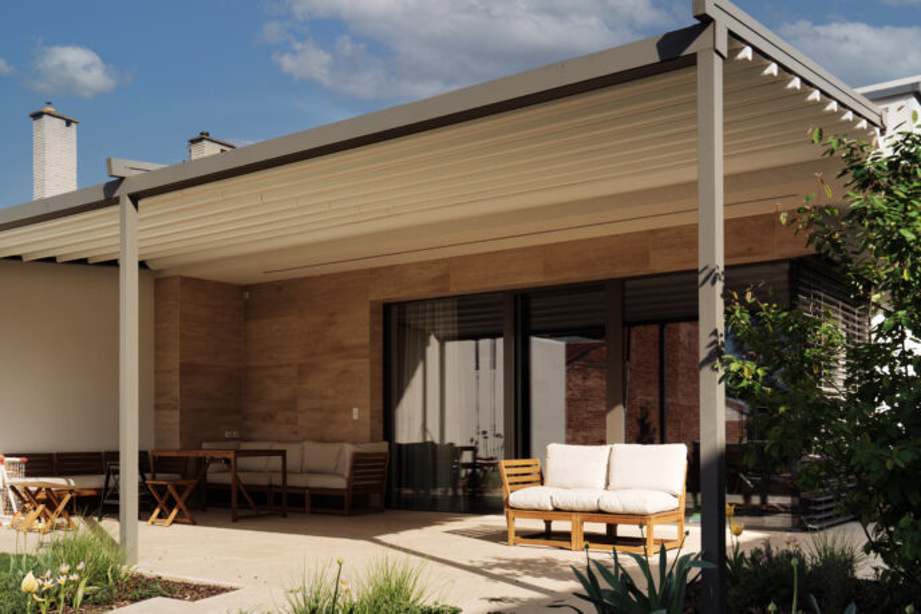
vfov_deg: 37.9
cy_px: 307
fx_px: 896
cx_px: 460
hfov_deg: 54.4
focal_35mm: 35
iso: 125
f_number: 8
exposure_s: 1/320
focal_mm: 35
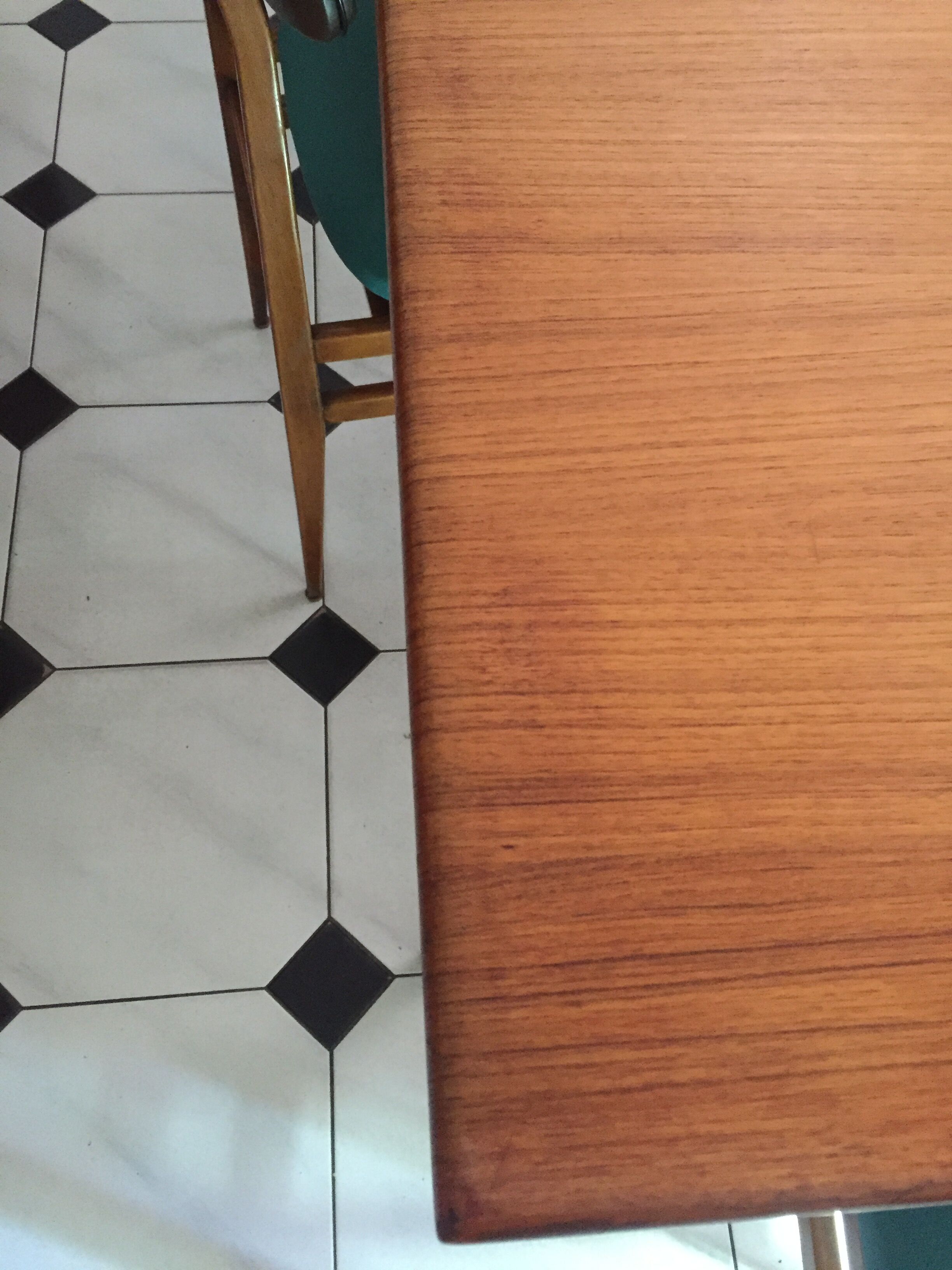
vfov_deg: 61.7
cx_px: 476
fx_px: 1063
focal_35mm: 29
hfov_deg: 48.2
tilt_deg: -66.0
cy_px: 635
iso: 400
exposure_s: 1/17
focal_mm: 4.15
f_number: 2.2
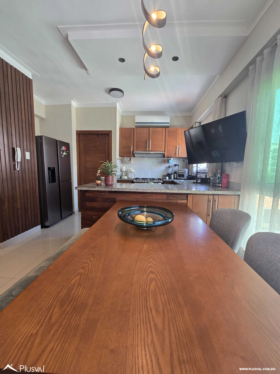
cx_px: 140
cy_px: 187
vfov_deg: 106.2
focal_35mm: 13
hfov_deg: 89.9
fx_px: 140
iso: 80
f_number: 2.2
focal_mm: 2.2
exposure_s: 1/60
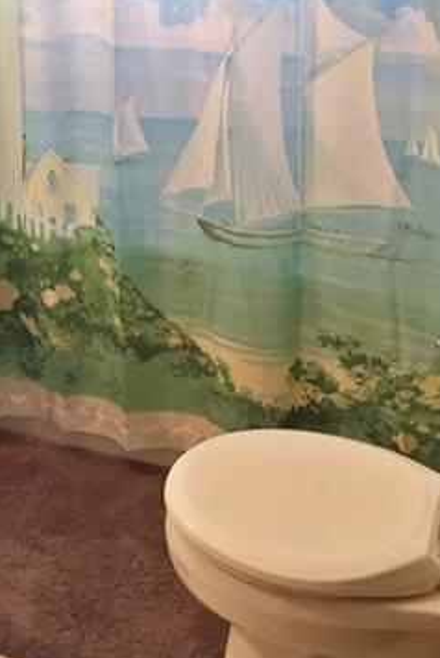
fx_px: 1189
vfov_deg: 29.5
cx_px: 55
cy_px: 52
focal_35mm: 65
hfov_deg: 20.6
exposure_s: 1/30
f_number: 2.2
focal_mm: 4.15
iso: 64
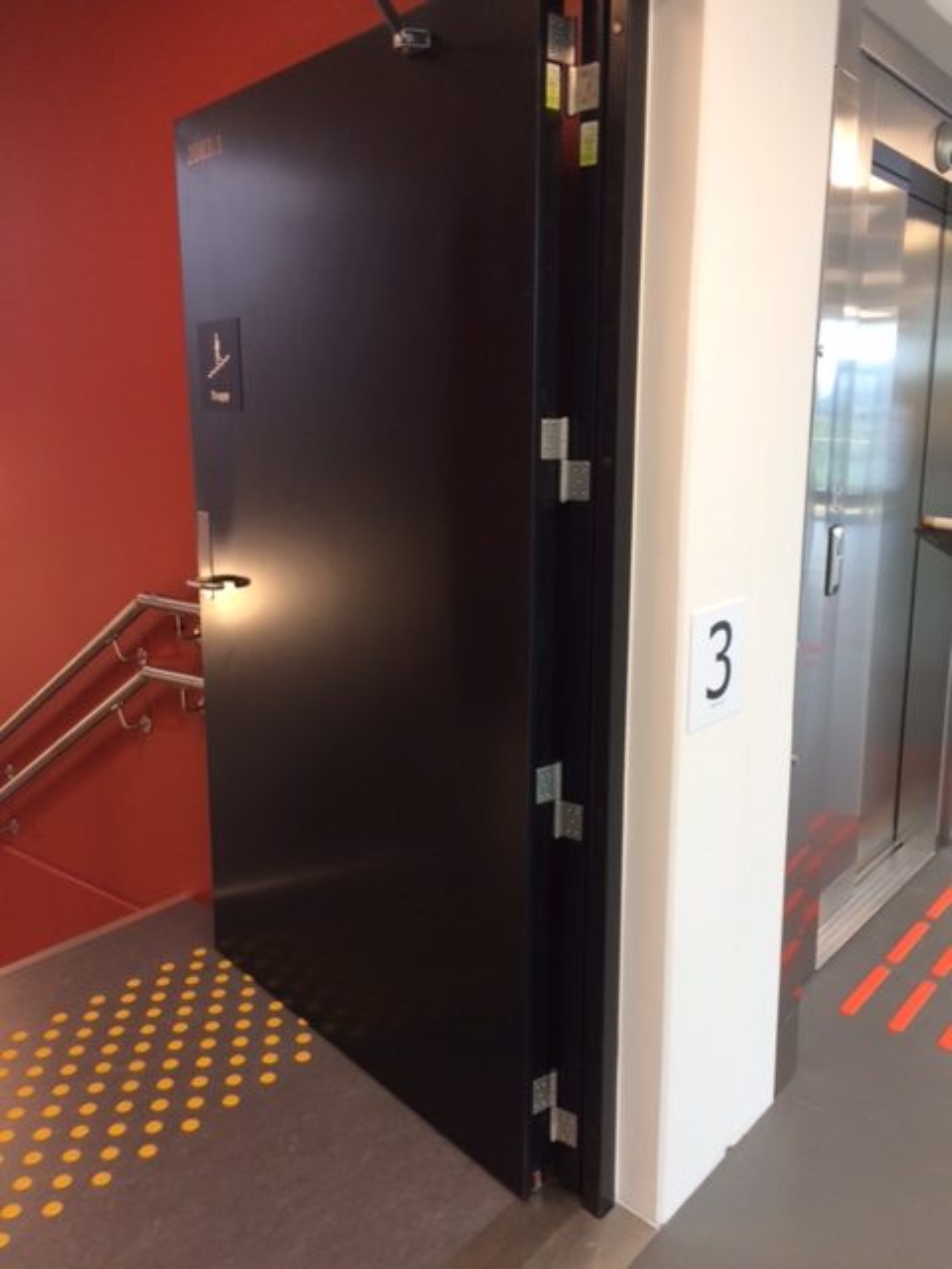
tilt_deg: -11.6
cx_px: 476
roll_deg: +1.2
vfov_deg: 61.7
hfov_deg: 48.2
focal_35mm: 29
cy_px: 634
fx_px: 1063
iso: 50
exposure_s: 1/33
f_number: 2.2
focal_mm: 4.15
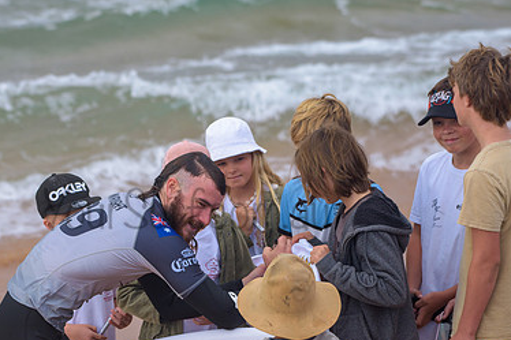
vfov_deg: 4.4
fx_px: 4469
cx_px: 184
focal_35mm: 315
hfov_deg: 6.5
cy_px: 197
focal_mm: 200
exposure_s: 1/800
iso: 280
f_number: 5.6
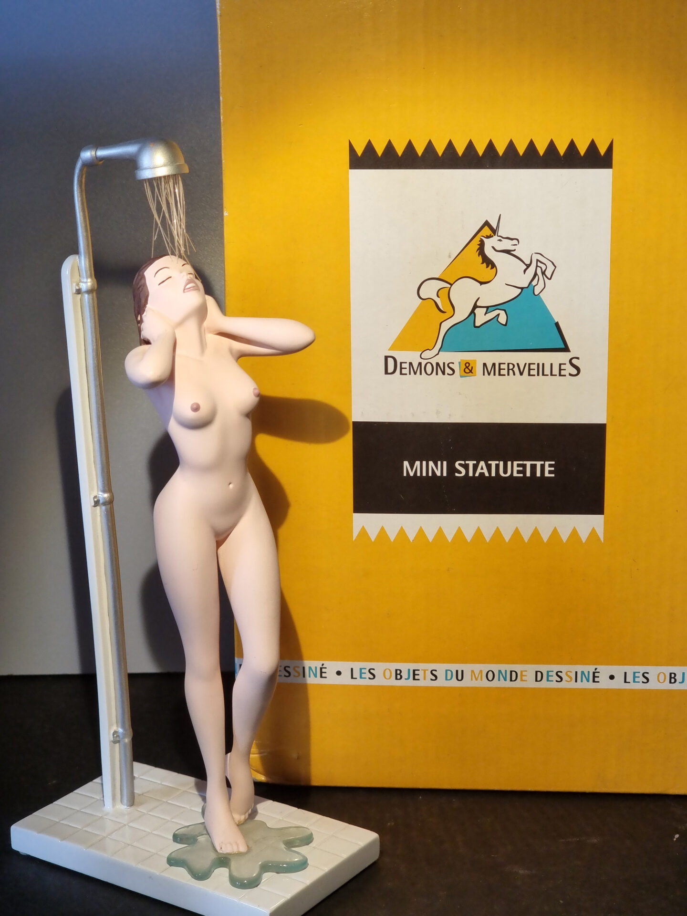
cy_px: 458
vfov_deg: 27.0
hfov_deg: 20.4
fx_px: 1905
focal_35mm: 72
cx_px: 344
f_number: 2.4
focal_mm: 9
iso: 80
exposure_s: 1/100
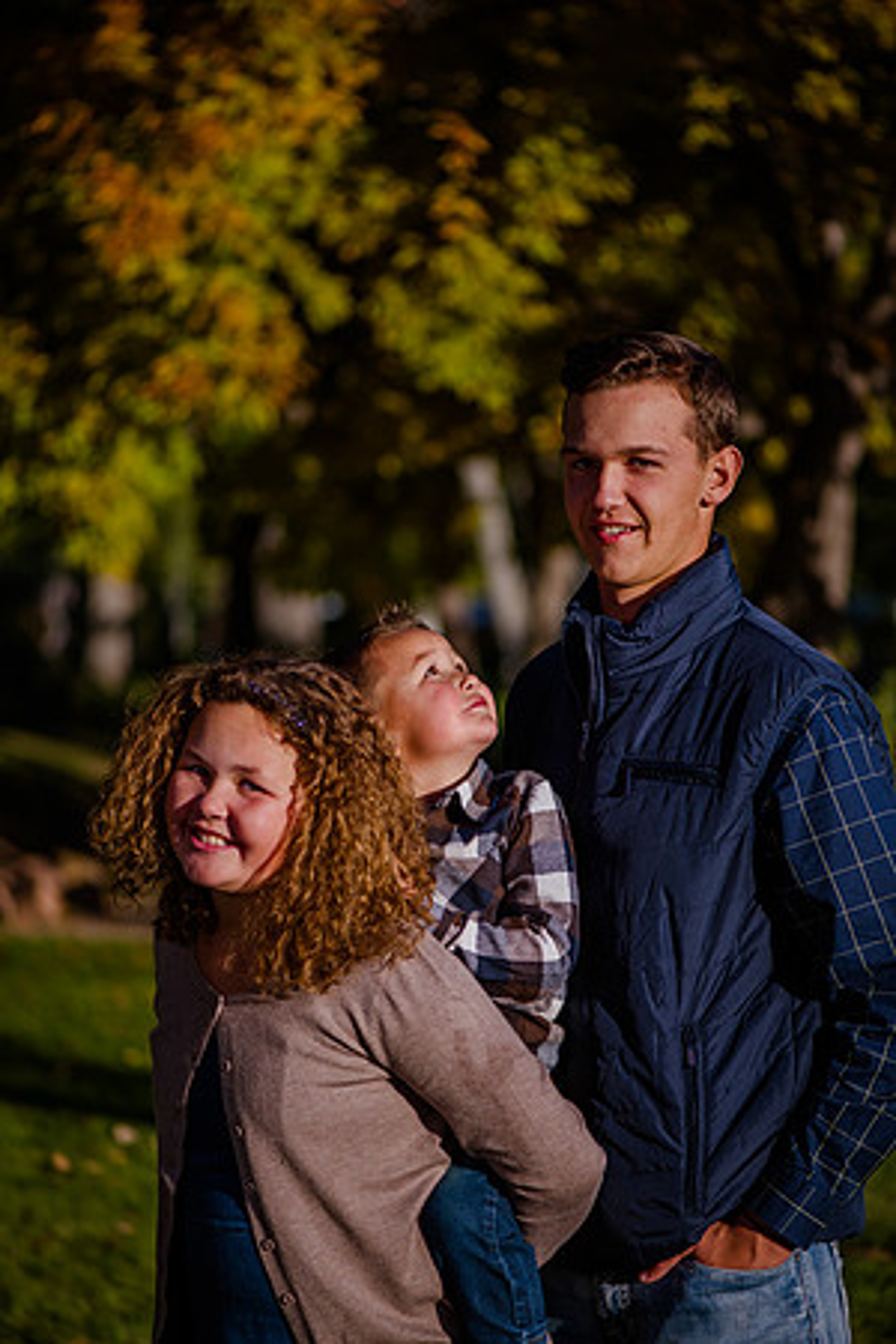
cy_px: 672
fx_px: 3920
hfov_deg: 13.0
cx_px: 448
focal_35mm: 105
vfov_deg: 19.5
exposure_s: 1/1000
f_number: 3.5
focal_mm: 105
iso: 100
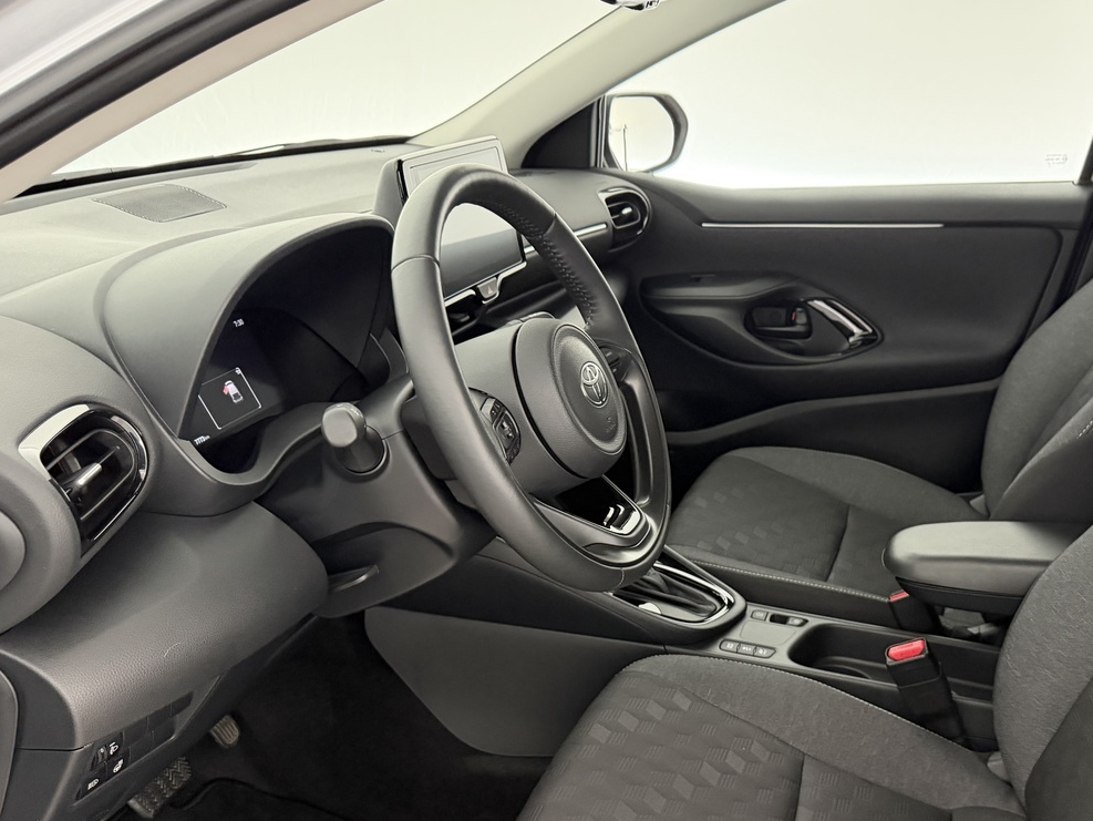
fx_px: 1106
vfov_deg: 40.0
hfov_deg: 51.7
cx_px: 725
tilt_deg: -25.7
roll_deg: -1.6
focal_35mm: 35
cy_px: 573
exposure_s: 1/33
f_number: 1.78
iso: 800
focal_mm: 6.76
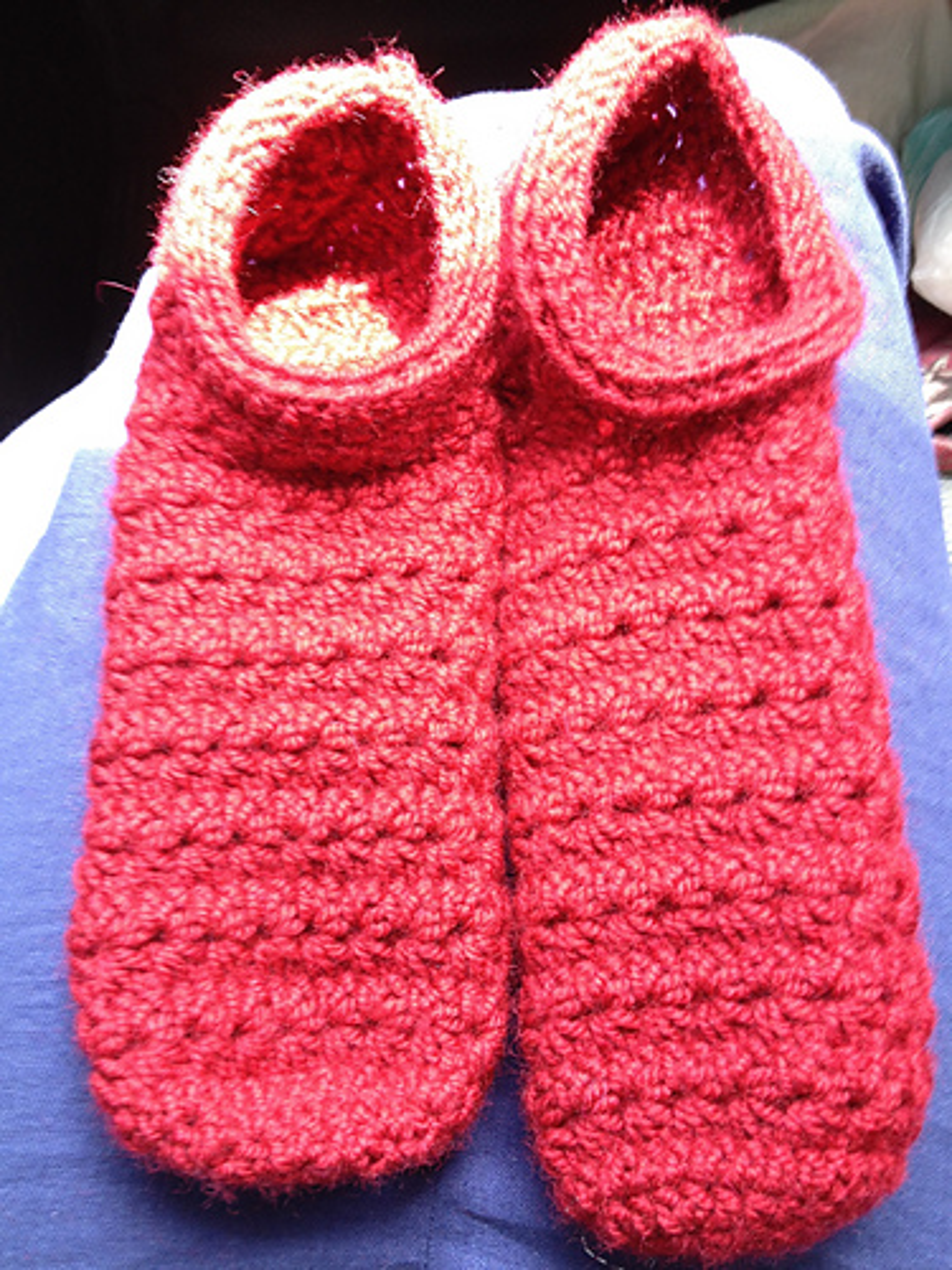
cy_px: 635
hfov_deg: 40.7
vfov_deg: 52.6
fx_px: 1283
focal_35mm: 35
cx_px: 476
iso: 50
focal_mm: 4.28
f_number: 2.4
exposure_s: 1/20
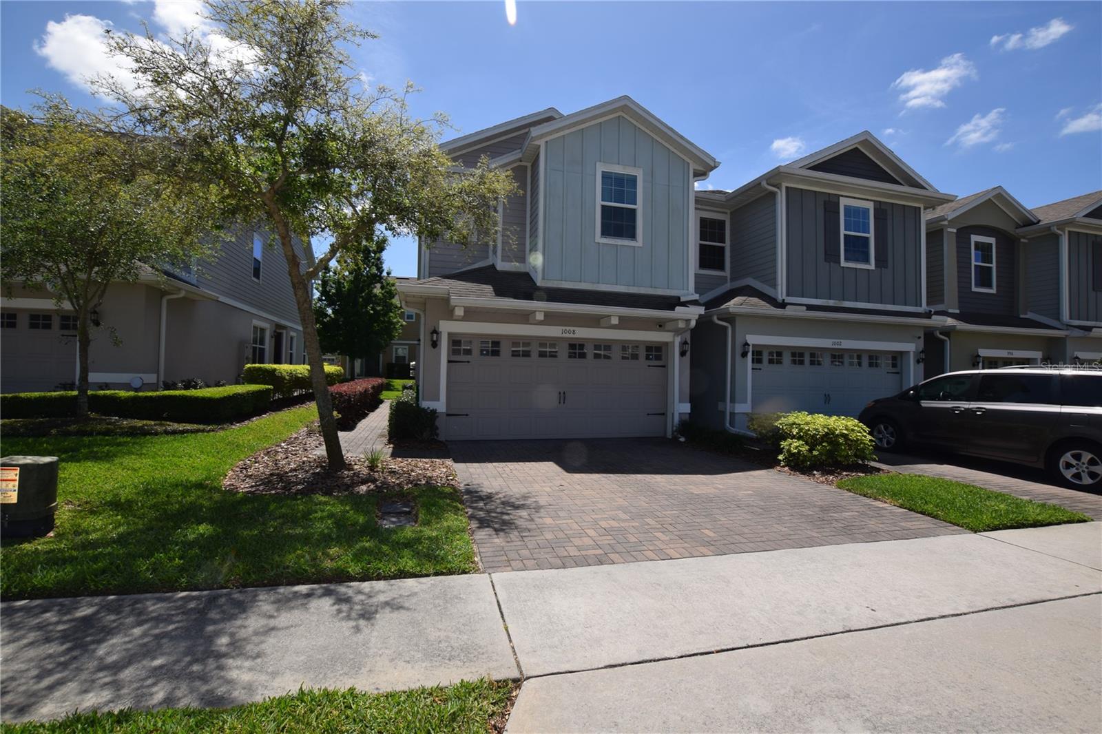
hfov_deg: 100.4
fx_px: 459
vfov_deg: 77.3
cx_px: 551
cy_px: 367
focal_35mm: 15
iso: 100
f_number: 10
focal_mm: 10
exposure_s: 1/200
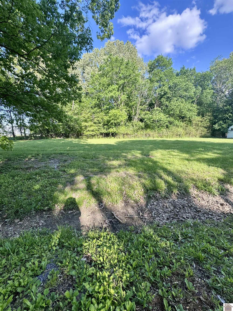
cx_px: 116
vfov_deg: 102.1
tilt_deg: -10.7
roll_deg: +0.8
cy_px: 156
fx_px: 126
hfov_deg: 85.7
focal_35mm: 14
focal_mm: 2.22
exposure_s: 1/375
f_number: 2.2
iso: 40
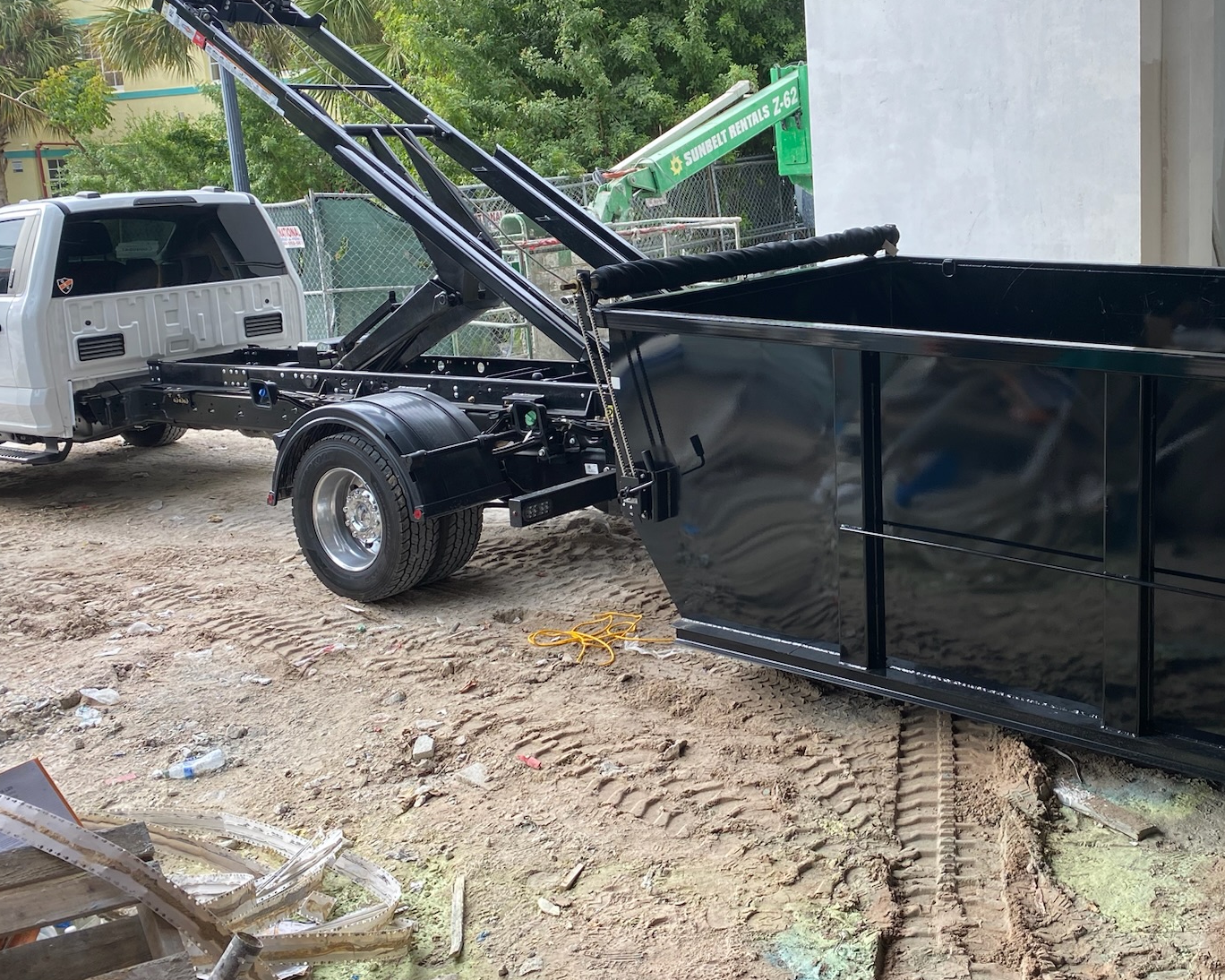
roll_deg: +2.4
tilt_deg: -8.0
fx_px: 1378
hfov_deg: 47.1
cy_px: 381
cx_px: 828
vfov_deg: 38.9
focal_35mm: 38
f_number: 1.8
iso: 32
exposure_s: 1/177
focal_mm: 4.25
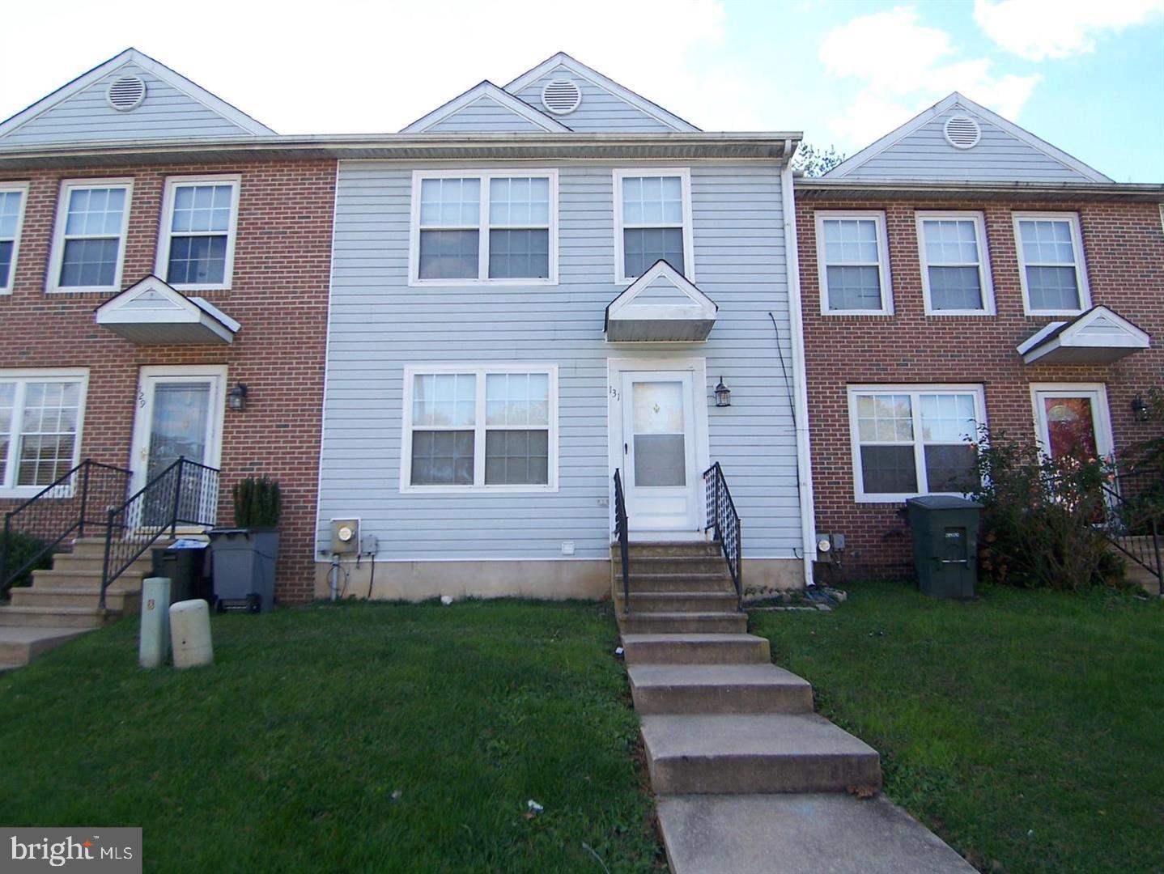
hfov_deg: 73.9
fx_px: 774
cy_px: 437
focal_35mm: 23
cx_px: 582
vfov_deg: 58.9
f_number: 2.8
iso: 64
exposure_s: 1/250
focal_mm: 3.8
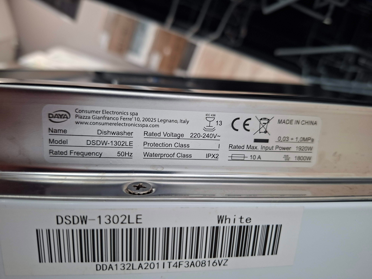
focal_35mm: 23
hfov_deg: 73.9
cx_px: 186
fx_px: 247
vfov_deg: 58.9
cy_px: 140
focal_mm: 5.54
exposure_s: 1/33
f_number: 1.8
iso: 250
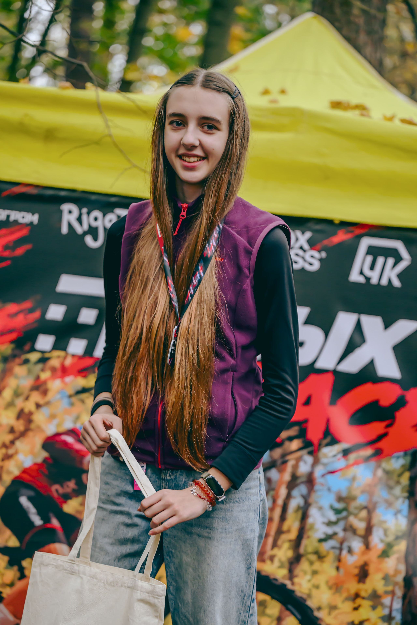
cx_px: 208
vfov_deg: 27.3
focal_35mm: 74
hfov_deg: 18.4
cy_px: 312
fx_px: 1286
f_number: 2.8
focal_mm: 74
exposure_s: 1/1000
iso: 2000
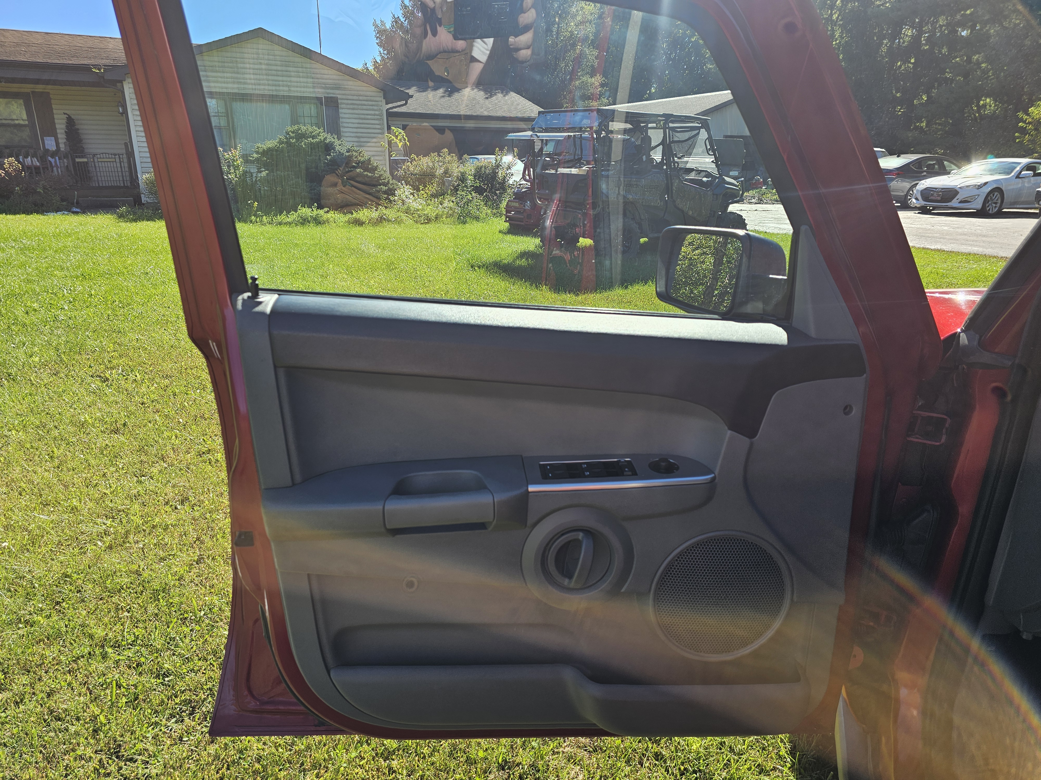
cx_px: 520
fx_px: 692
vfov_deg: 58.9
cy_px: 390
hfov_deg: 73.9
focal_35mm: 23
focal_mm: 6.3
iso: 10
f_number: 1.7
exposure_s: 1/211
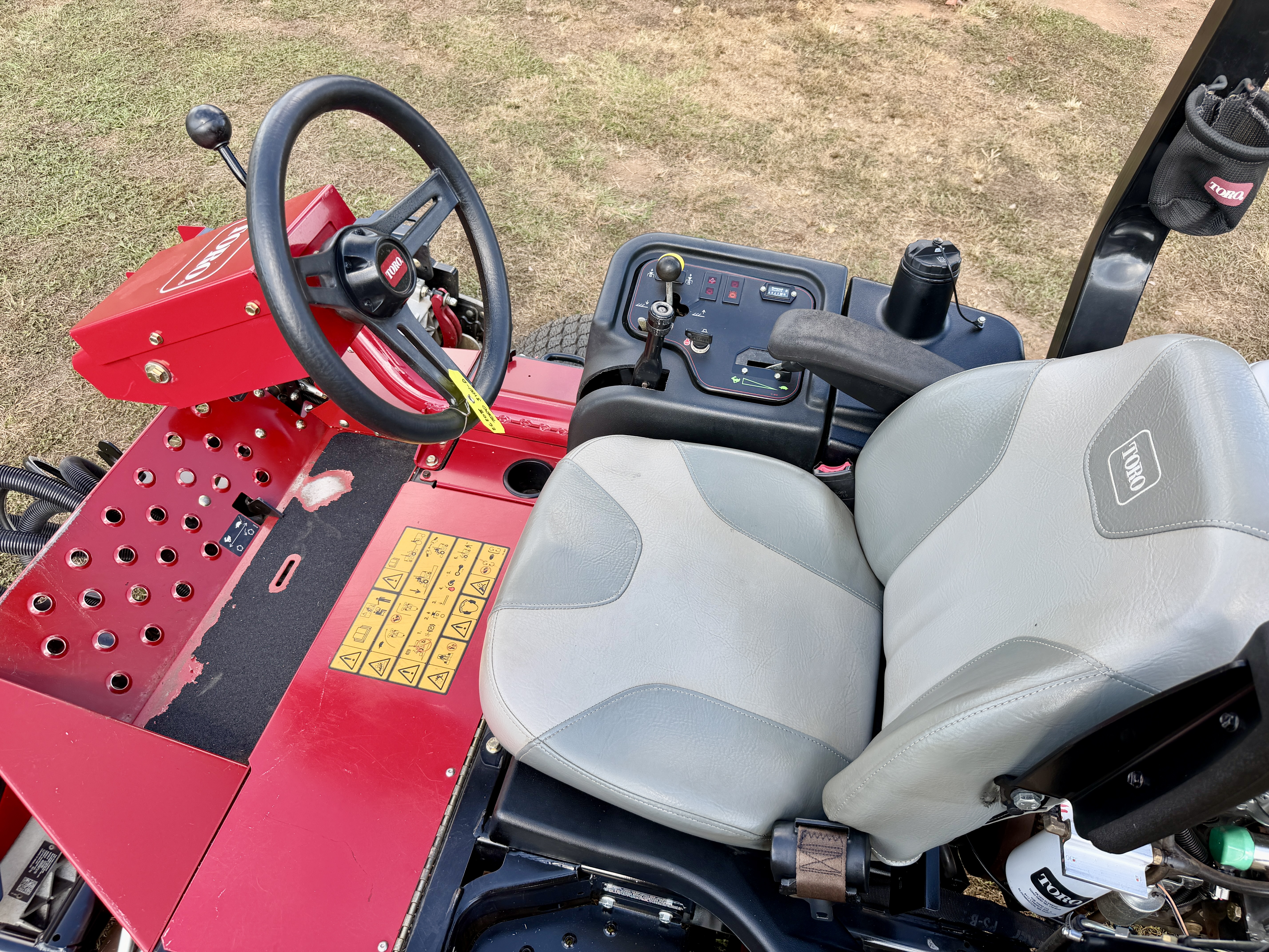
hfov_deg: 71.6
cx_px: 634
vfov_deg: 56.8
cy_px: 476
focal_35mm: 24
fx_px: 880
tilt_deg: -46.5
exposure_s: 1/654
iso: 80
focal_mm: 6.76
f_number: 1.78
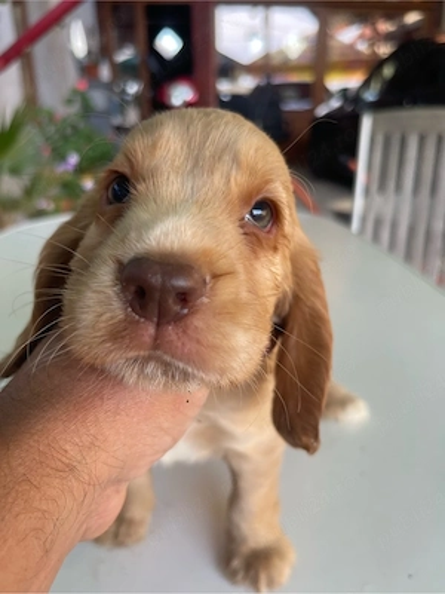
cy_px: 297
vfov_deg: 69.4
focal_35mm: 25
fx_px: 429
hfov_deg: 54.9
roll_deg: +0.6
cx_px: 222
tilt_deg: -20.4
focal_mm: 5.1
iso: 50
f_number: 1.6
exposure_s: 1/121
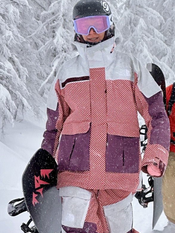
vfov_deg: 12.6
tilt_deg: +14.0
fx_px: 1058
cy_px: 77
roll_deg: +0.6
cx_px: 164
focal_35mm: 157
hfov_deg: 9.4
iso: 32
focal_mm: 9
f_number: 2.8
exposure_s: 1/704
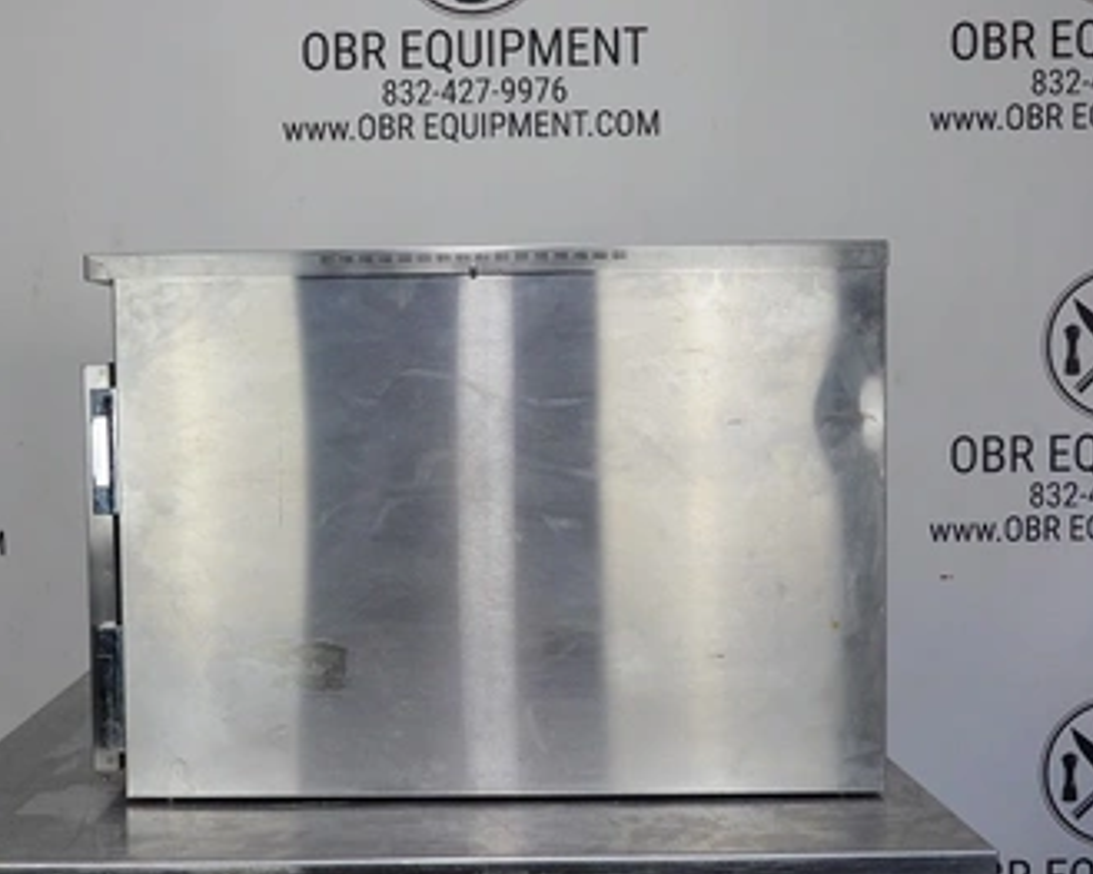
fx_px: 1326
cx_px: 448
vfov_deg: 36.5
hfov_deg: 44.6
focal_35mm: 41
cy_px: 439
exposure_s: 1/40
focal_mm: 13.29
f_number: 11
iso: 1250
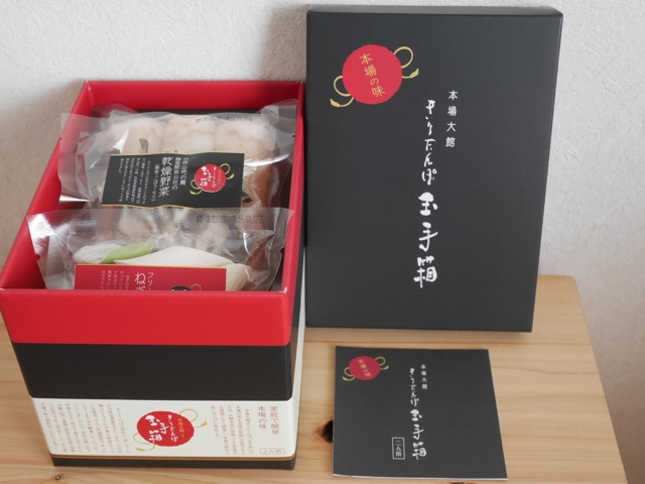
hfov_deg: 38.2
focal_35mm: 50
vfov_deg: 29.1
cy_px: 242
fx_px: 932
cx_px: 322
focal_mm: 25
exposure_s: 1/30
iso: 3200
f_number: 5.1
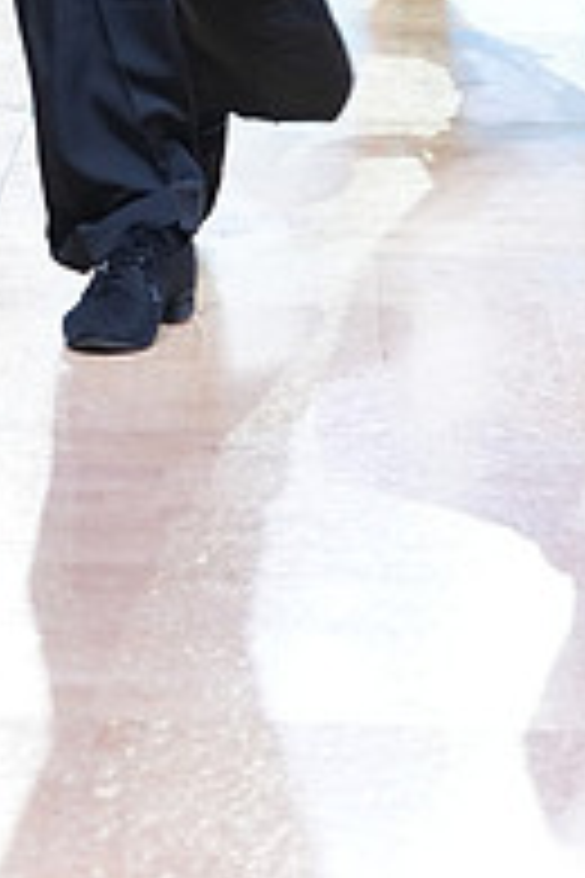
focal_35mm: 208
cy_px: -329
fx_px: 5070
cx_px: -245
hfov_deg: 6.5
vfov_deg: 9.7
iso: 2500
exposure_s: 1/250
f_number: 4
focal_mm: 70
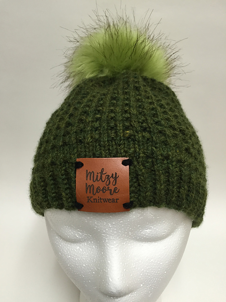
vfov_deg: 61.7
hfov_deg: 48.2
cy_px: 151
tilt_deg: -28.4
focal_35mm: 29
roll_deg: -0.8
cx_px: 113
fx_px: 252
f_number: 2.2
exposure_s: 1/30
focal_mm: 4.15
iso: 80
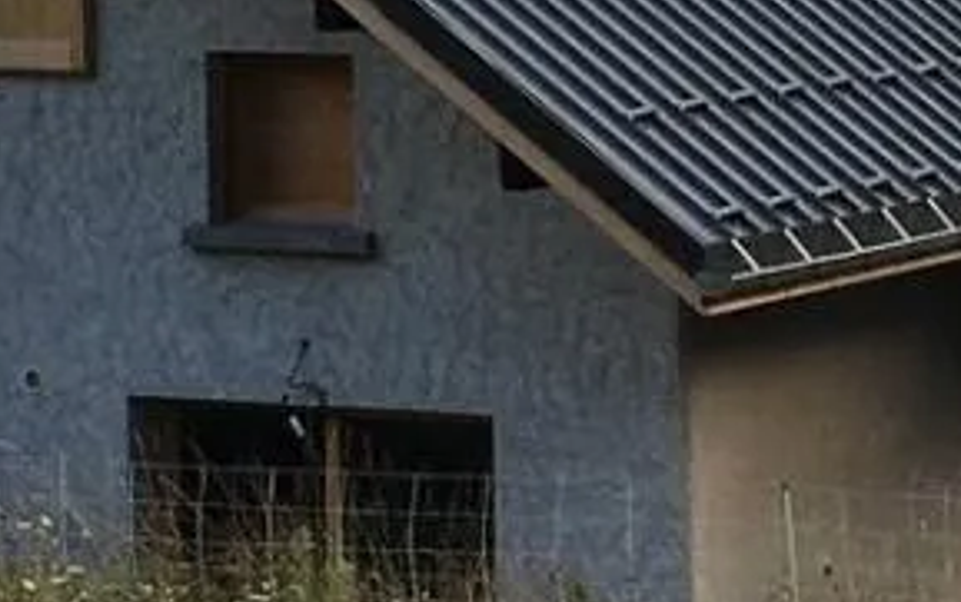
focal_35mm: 204
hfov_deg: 10.1
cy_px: 50
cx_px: 1077
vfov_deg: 6.4
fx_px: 5346
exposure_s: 1/311
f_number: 2.2
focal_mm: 4.15
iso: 25
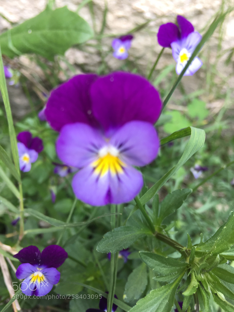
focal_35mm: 29
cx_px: 117
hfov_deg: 48.2
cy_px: 156
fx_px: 261
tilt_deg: -51.9
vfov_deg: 61.7
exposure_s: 1/50
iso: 32
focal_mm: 4.15
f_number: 2.2
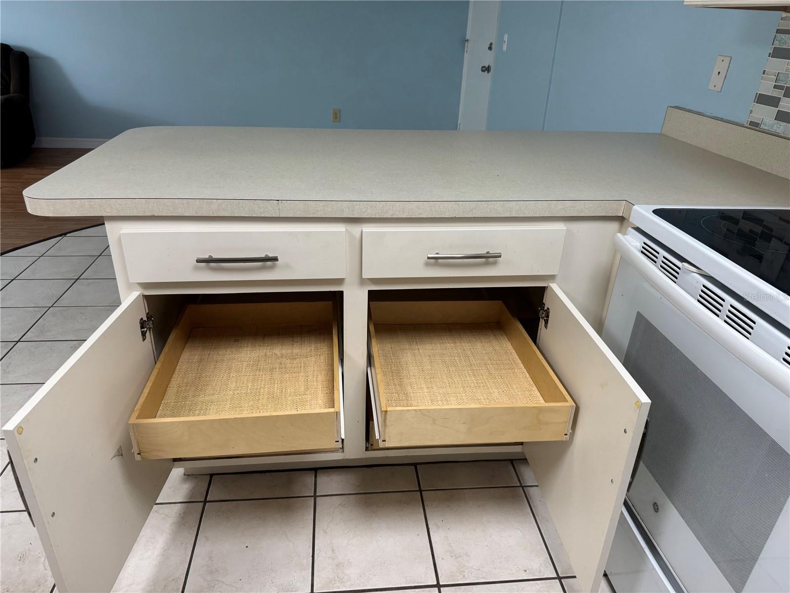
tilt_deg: -27.0
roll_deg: -3.1
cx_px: 395
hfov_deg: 71.6
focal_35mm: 24
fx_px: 548
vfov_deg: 56.8
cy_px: 296
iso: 100
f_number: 1.78
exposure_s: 1/120
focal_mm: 6.76
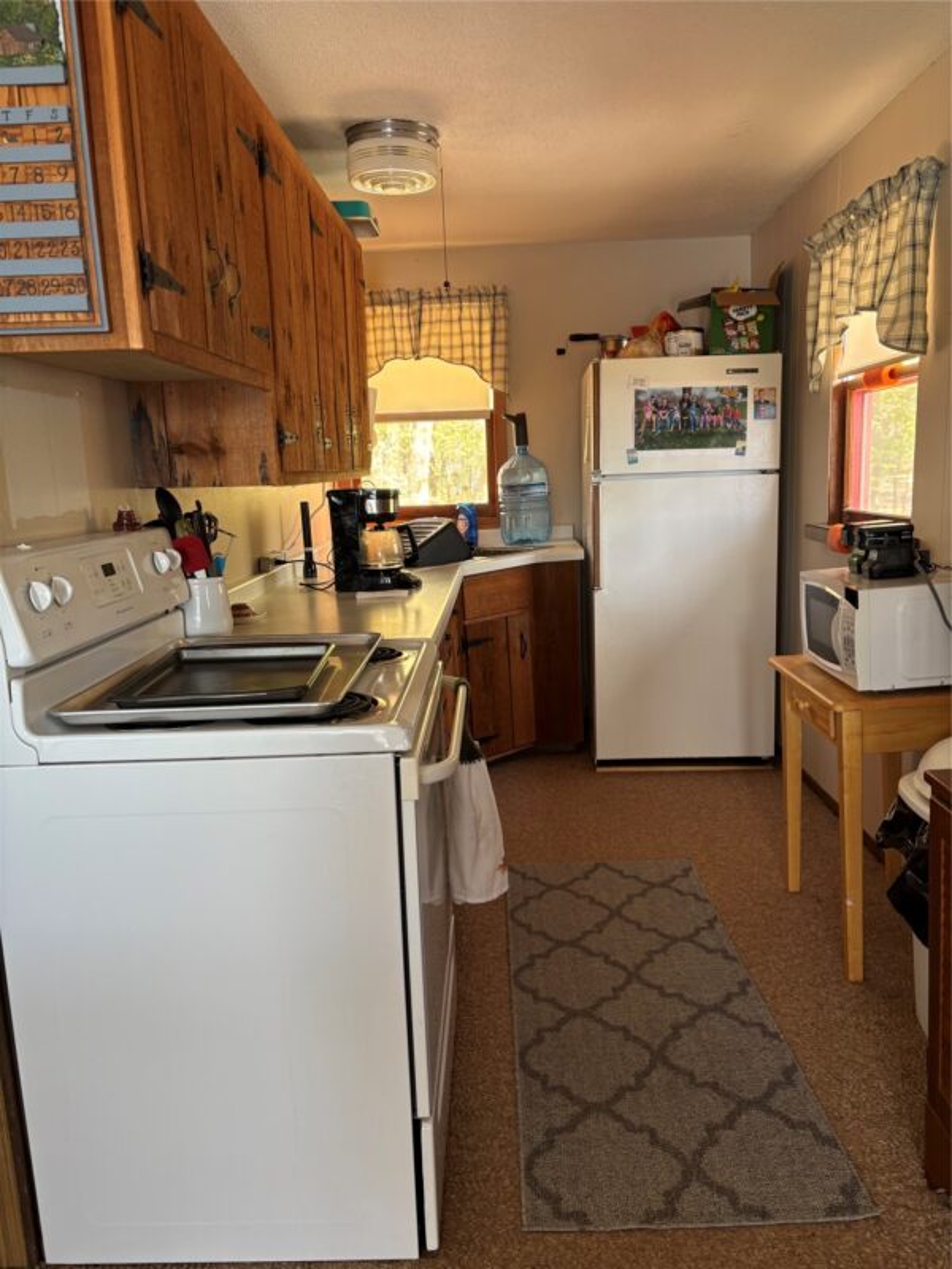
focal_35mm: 26
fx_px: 953
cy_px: 634
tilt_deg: -11.2
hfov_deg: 53.1
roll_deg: +1.1
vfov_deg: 67.3
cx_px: 476
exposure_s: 1/60
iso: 125
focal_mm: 5.96
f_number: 1.6
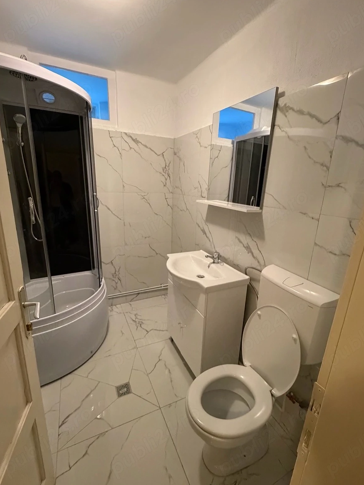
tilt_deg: -14.9
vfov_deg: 94.5
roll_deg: -2.1
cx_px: 183
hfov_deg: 78.1
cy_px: 242
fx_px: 224
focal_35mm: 16
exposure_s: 1/50
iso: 800
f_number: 2.2
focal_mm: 2.22
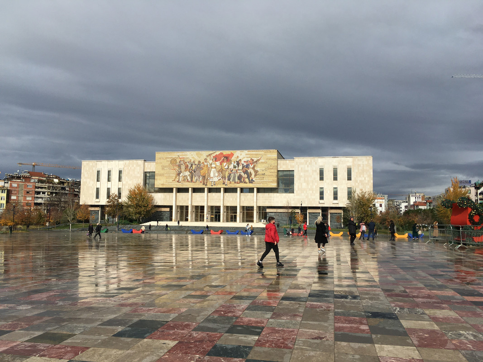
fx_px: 405
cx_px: 242
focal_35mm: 29
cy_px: 181
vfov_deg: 48.2
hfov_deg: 61.7
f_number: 2.2
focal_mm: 4.15
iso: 25
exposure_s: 1/2564
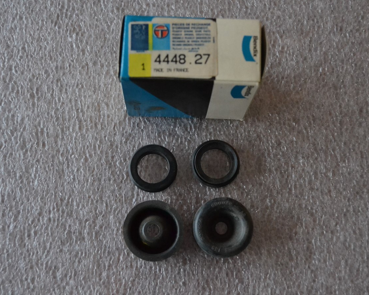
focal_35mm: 51
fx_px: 557
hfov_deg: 36.6
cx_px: 172
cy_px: 148
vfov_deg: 29.7
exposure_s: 1/40
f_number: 4.5
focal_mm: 30
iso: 3200
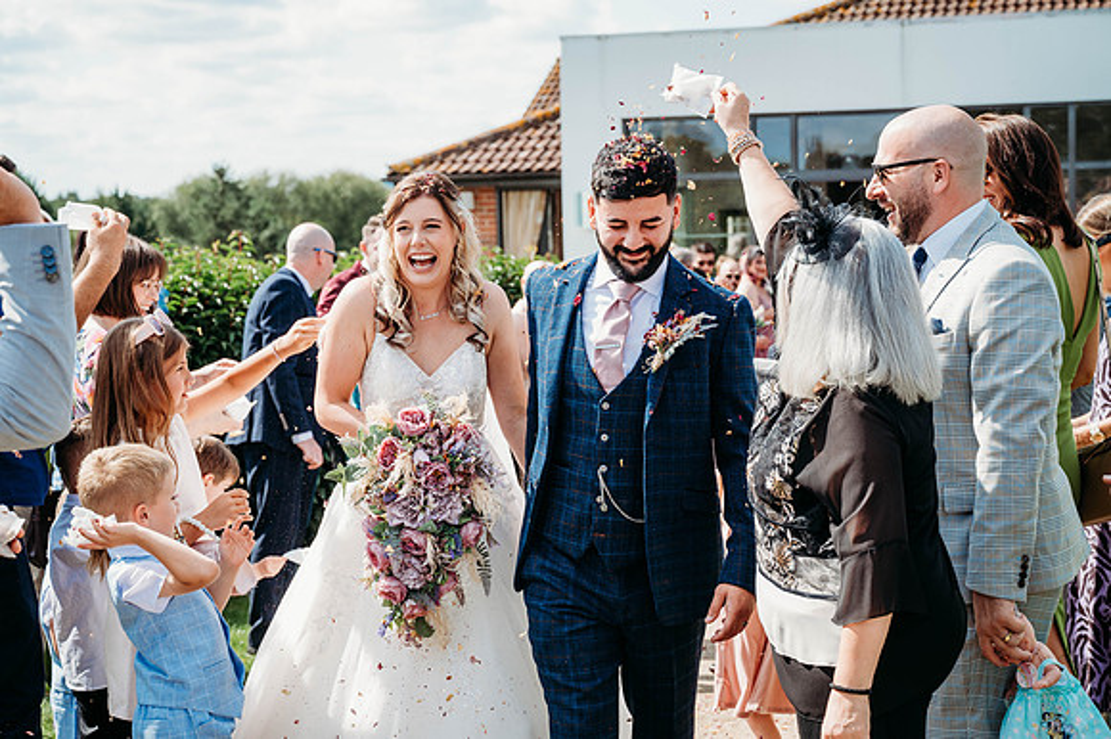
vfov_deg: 23.0
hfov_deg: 34.0
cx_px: 556
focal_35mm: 59
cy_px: 370
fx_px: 1820
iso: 320
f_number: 5
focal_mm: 59
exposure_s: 1/800
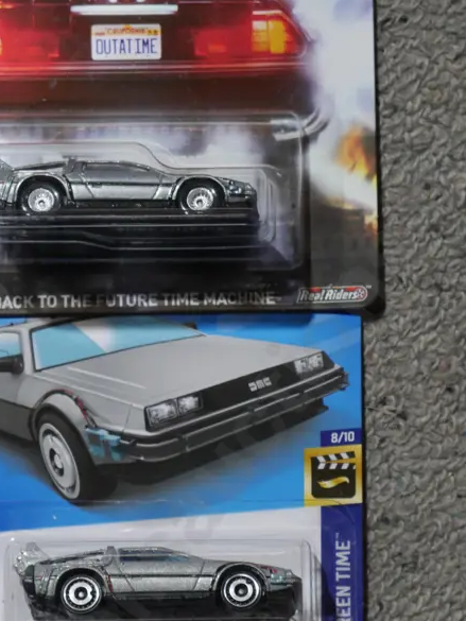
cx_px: 232
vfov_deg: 16.5
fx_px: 2135
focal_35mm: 119
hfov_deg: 12.5
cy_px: 465
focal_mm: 34
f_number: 5.4
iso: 1000
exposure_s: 1/80
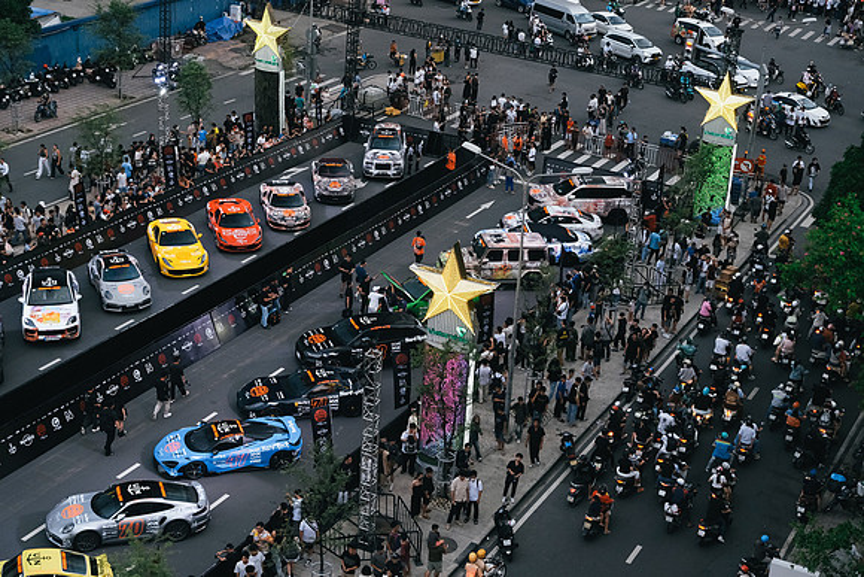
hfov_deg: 34.5
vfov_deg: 23.4
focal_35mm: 58
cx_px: 432
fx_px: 1392
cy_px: 288
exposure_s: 1/200
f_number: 3.2
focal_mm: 38.8
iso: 1600
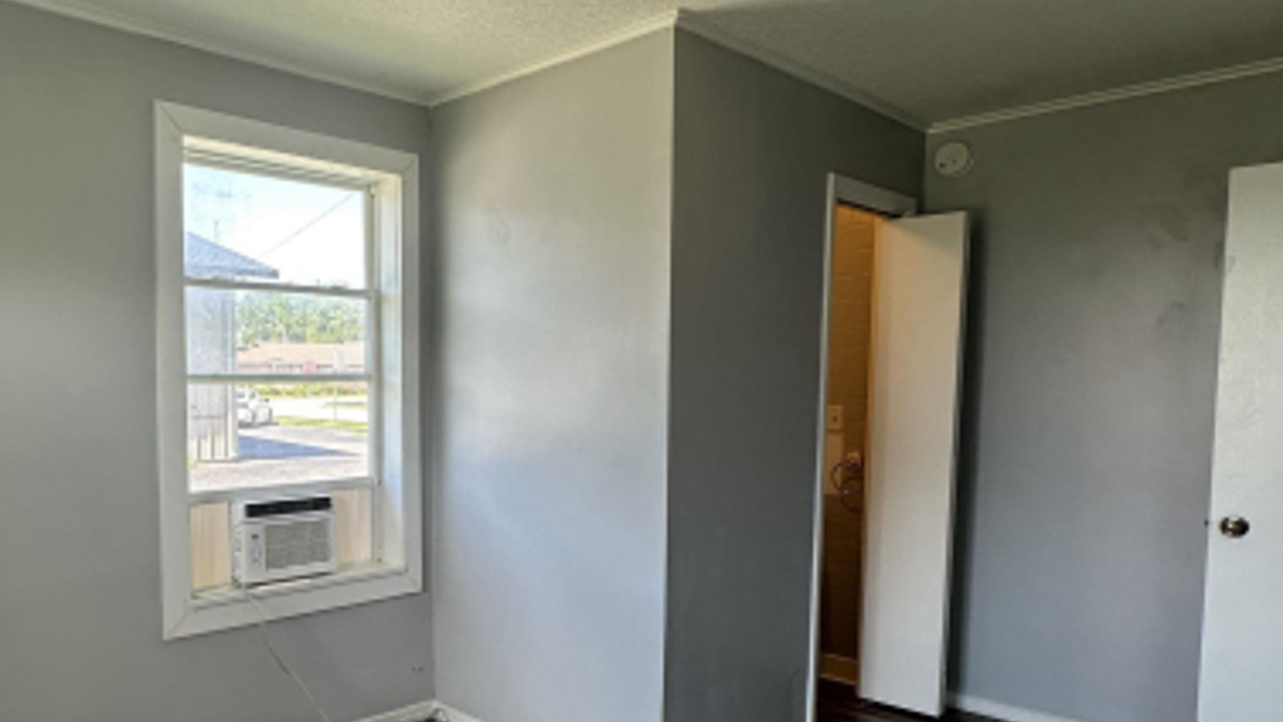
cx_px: 386
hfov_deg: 67.1
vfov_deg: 42.6
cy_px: 443
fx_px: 918
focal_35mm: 27
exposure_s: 1/120
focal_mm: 2.22
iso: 50
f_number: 2.2
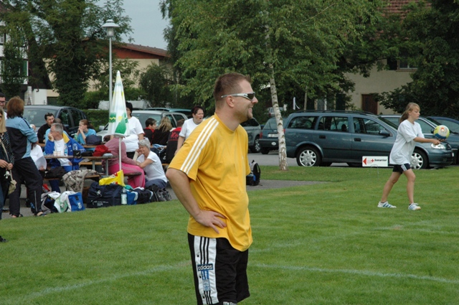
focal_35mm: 105
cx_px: 230
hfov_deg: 19.5
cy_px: 152
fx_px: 1337
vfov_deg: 13.0
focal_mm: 70
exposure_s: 1/500
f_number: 11
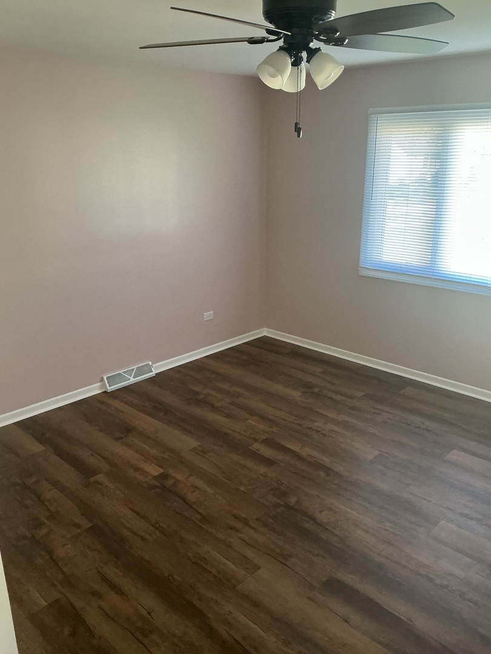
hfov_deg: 48.2
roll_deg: +0.8
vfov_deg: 61.7
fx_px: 548
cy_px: 327
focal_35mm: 29
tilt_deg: -17.7
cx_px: 246
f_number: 1.8
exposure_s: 1/60
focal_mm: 3
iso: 125
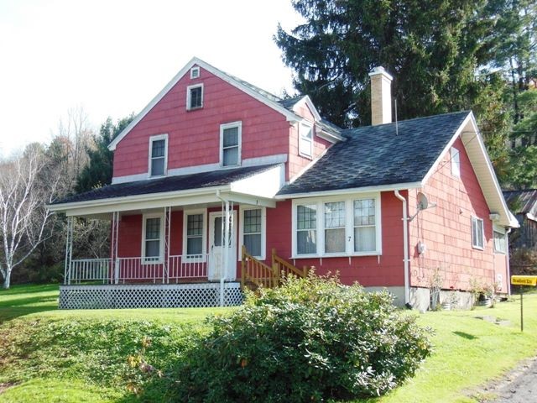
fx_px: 698
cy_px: 202
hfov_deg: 42.1
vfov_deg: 32.2
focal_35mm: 45
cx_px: 268
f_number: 4.4
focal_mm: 8
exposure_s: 1/200
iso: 125
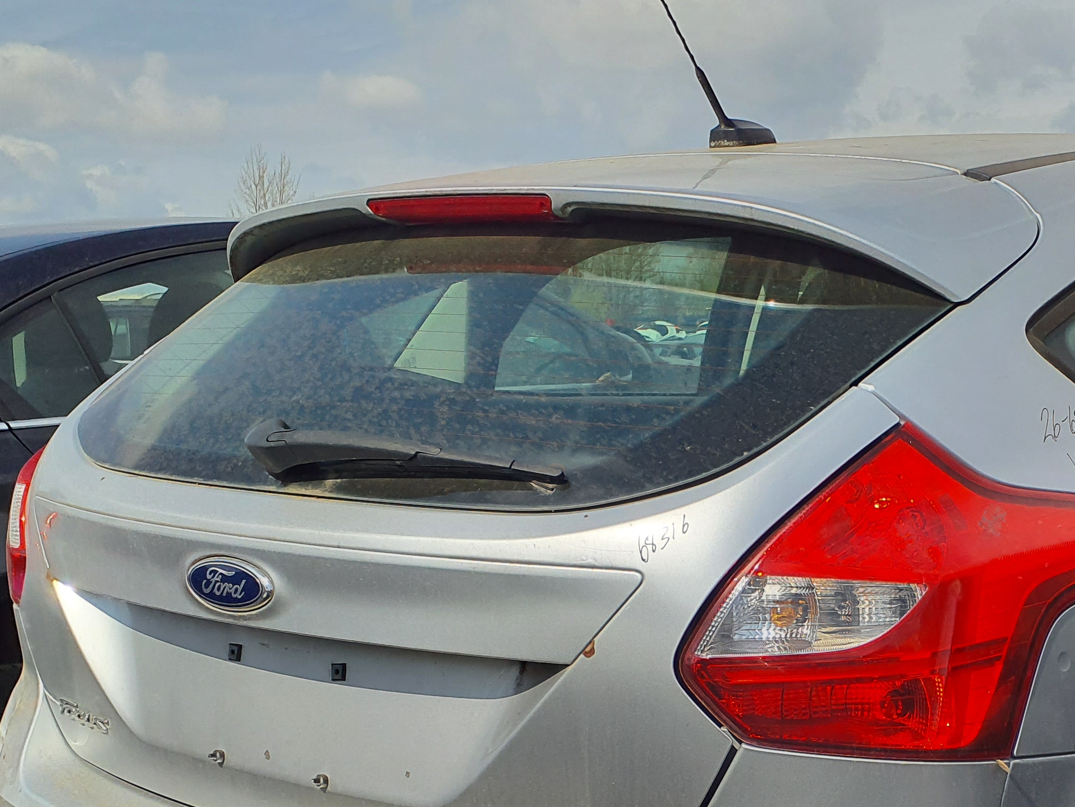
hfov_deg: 34.6
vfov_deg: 26.4
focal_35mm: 54
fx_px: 1677
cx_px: 834
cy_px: 681
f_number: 1.9
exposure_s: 1/2768
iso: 40
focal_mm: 3.58
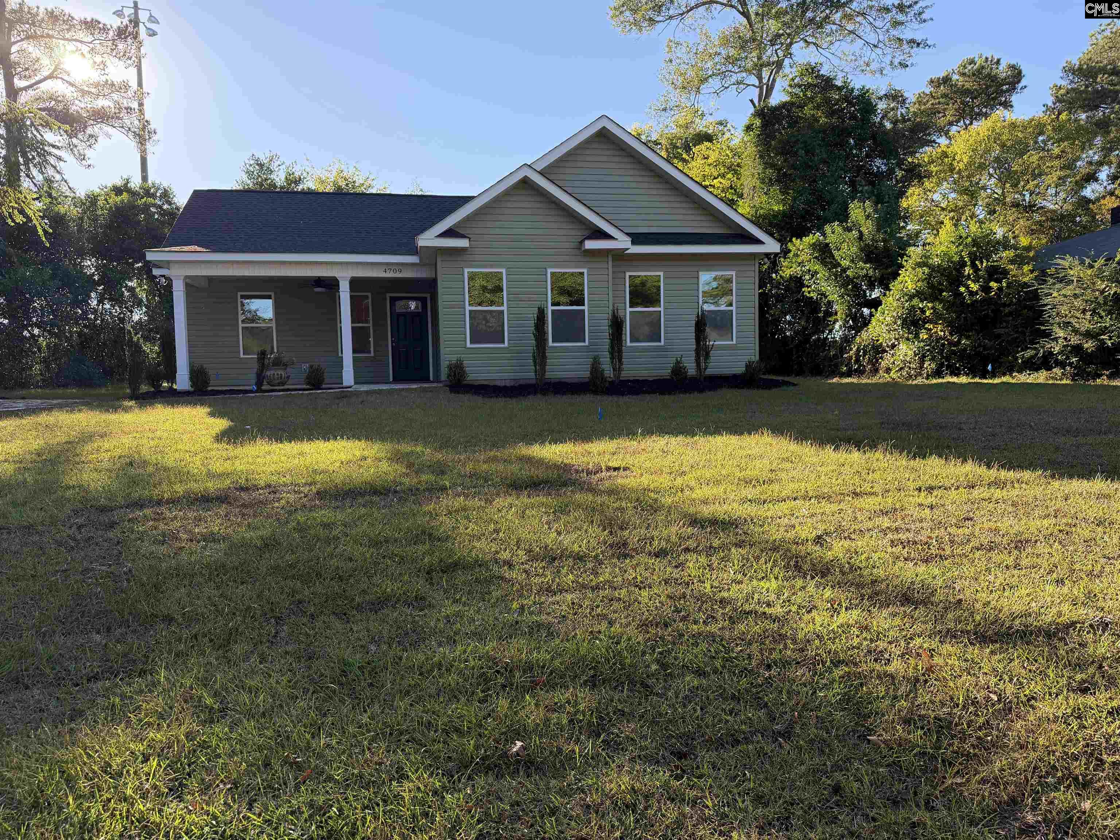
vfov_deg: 56.8
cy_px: 420
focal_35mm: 24
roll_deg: +2.5
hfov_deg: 71.6
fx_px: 777
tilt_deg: -3.2
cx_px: 560
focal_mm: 6.76
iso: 100
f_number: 1.78
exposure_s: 1/888
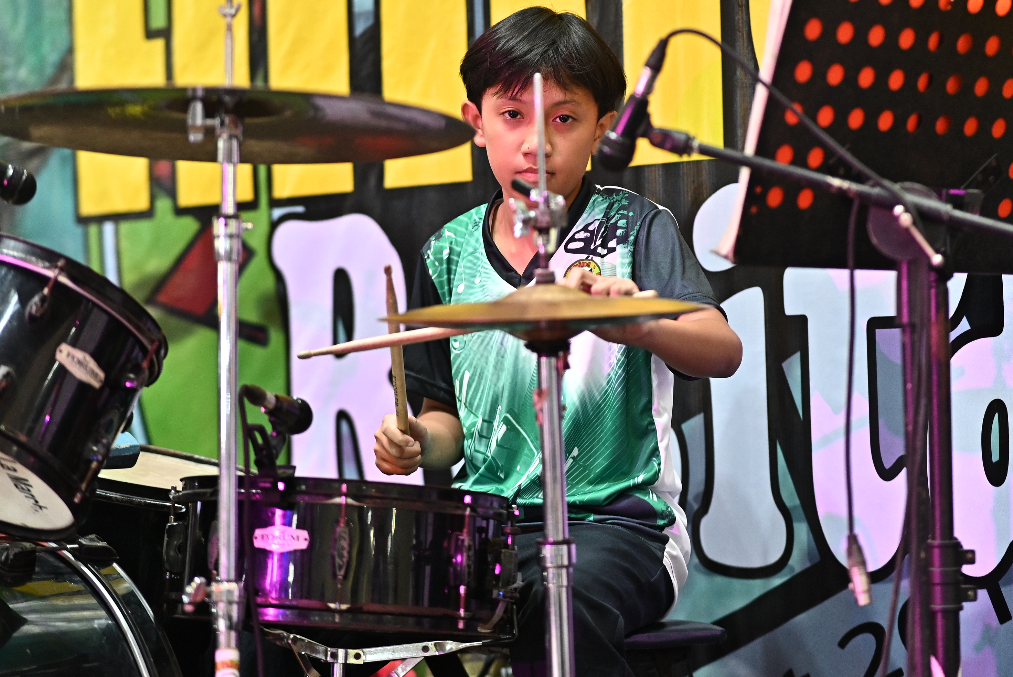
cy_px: 338
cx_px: 506
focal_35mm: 127
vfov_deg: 10.8
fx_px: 3576
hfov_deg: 16.1
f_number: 1.8
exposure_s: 1/320
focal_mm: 85
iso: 1000
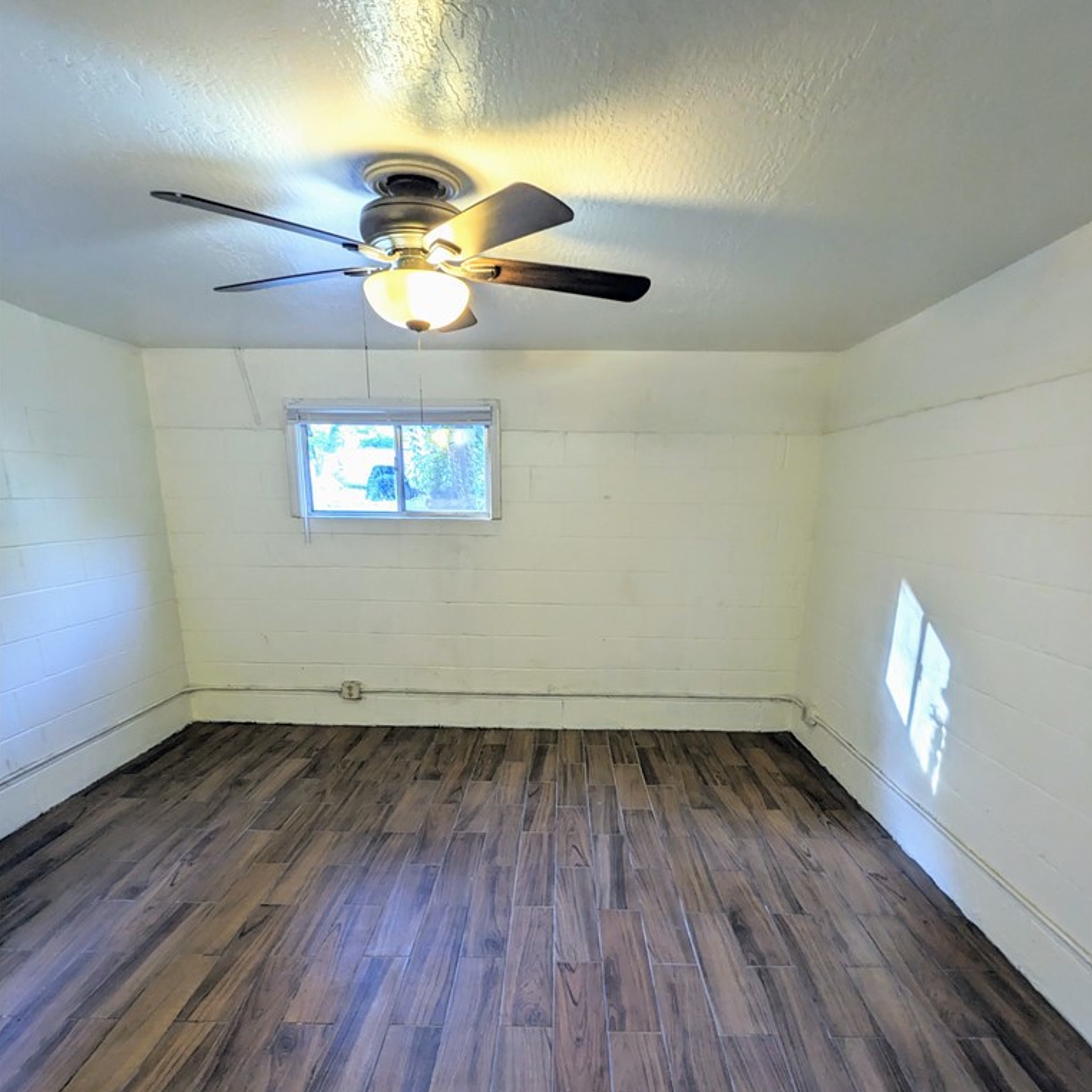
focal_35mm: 19
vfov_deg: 75.7
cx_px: 547
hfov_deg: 77.7
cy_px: 711
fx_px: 678
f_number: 2.2
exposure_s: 1/24
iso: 85
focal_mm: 2.22
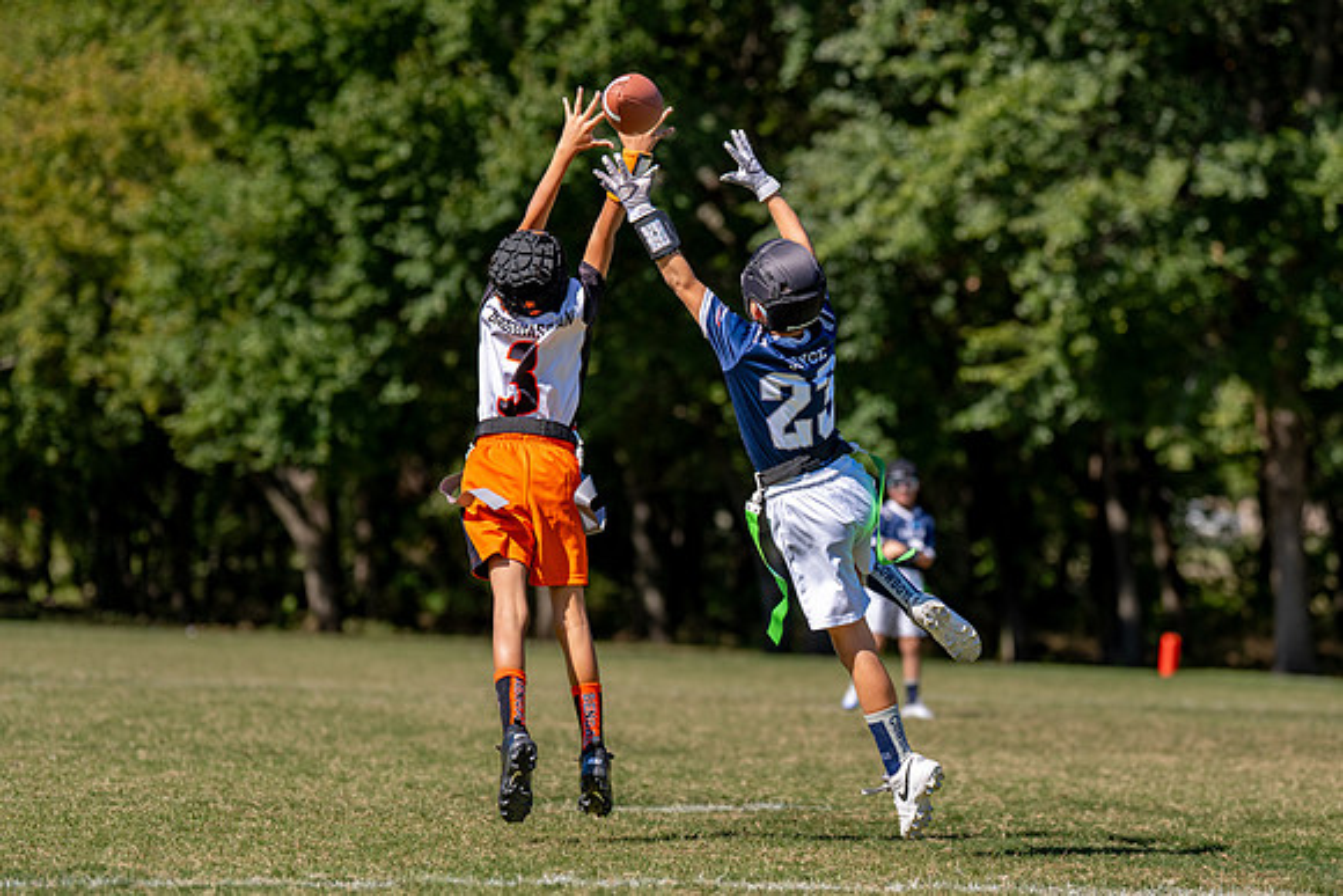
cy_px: 532
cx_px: 766
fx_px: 5375
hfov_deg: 14.2
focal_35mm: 144
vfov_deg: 9.5
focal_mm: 111
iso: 160
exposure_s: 1/3200
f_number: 2.8
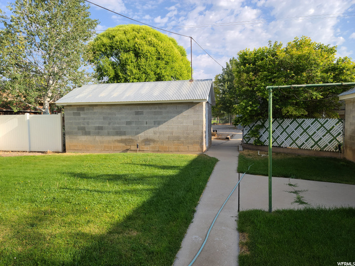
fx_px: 256
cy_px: 133
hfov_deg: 69.4
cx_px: 178
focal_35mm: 25
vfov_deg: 54.9
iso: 16
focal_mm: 7
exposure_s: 1/531
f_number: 1.8
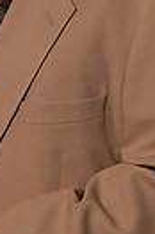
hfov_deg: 6.0
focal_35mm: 226
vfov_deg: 9.1
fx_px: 1463
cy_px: 114
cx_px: -53
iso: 400
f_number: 5.6
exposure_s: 1/200
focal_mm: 34
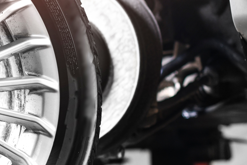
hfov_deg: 12.2
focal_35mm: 164
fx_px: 1125
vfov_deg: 8.4
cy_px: 113
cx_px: -75
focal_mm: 50
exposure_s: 1/200
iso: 200
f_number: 2.8
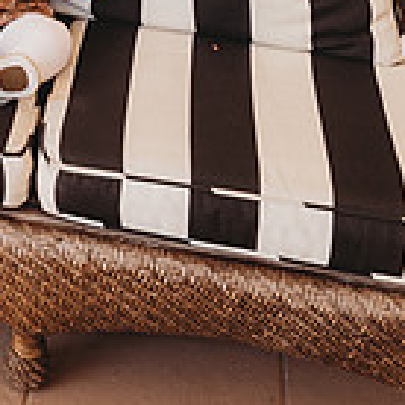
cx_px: -235
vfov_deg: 19.1
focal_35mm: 86
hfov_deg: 17.7
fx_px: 1138
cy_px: -81
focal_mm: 24
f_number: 4.5
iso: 400
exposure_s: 1/100
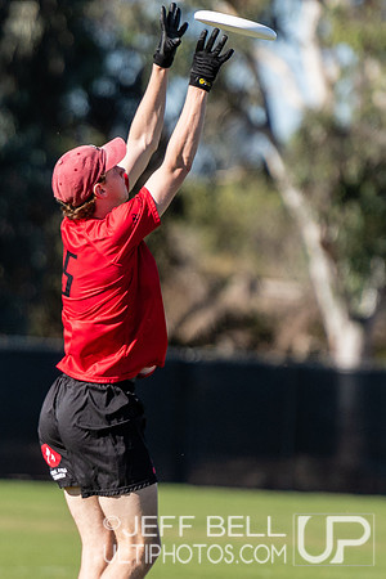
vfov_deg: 2.7
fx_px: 12174
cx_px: 193
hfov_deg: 1.8
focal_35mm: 757
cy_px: 401
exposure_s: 1/4000
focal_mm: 200
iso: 200
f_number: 2.8
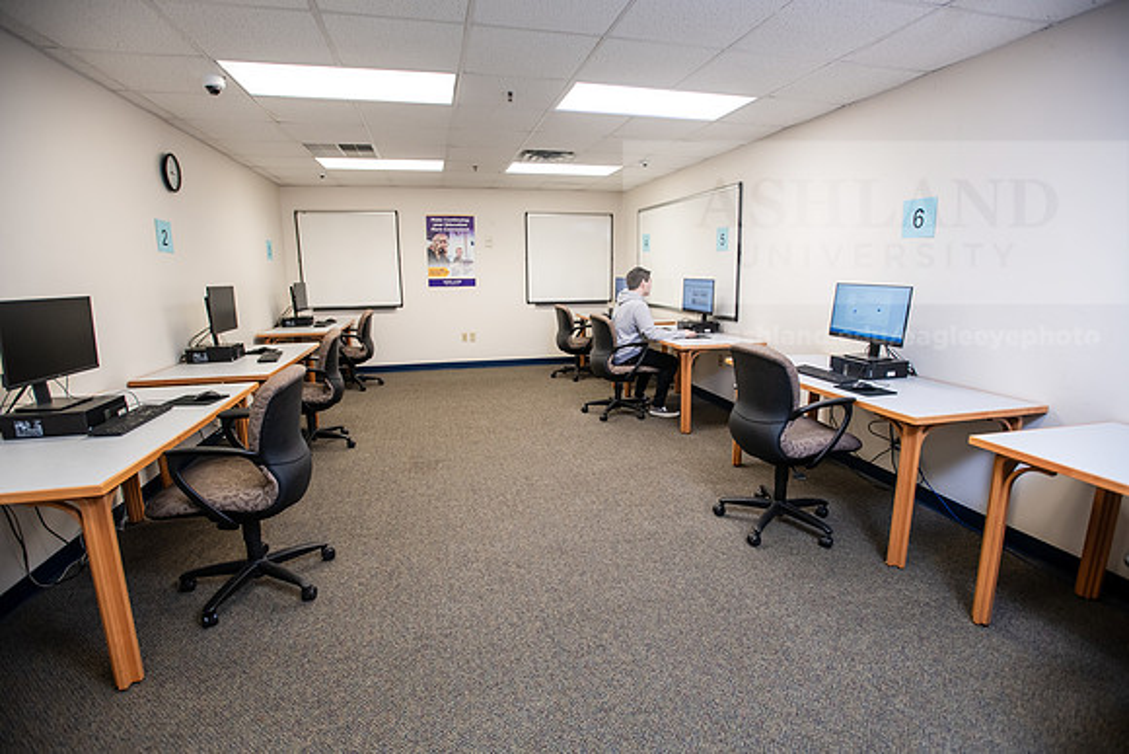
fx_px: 533
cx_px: 564
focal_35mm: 17
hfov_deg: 93.3
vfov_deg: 70.5
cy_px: 377
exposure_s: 1/160
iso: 800
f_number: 4
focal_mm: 17
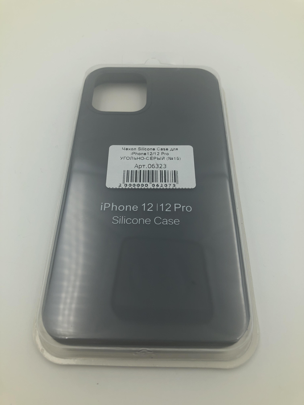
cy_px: 202
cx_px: 152
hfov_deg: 49.7
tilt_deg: -58.1
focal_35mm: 28
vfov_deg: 63.4
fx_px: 328
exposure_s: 1/552
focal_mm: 3.99
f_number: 1.8
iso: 20
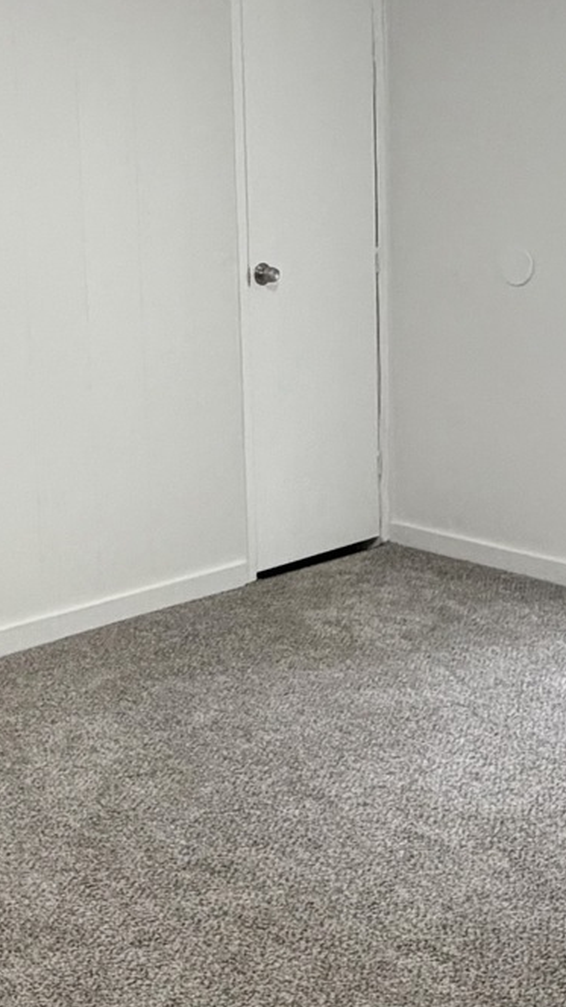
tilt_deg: -10.3
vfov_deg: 39.1
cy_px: 419
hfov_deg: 22.5
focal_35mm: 53
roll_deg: +1.6
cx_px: 175
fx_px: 1414
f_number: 2.2
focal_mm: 2.22
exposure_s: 1/60
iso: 320
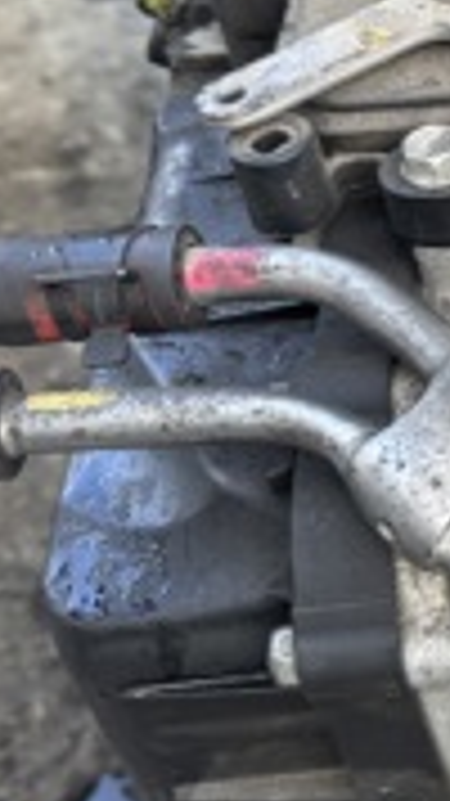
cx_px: 1179
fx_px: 1996
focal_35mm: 94
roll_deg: -4.2
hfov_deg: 10.5
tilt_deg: -39.8
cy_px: 270
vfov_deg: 22.6
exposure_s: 1/121
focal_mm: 6.76
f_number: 1.78
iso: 64
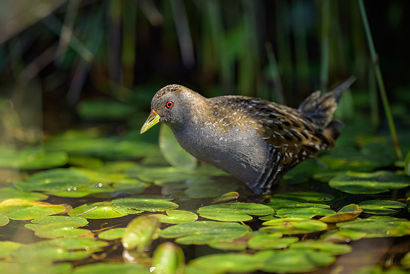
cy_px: 116
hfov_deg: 3.7
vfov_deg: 2.5
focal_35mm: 560
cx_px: 200
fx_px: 6379
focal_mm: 400
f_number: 2.8
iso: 720
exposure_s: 1/3200
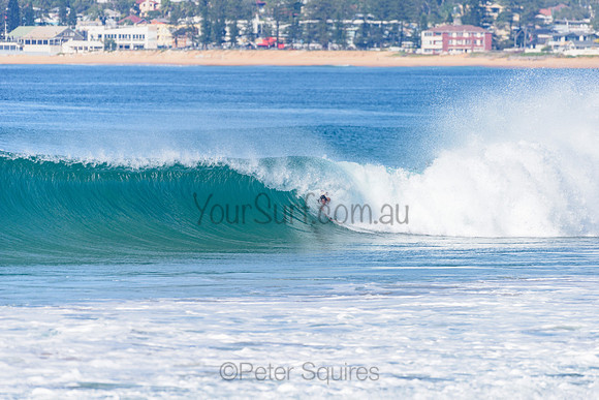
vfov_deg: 2.8
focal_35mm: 500
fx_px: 8321
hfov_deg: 4.1
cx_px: 300
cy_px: 200
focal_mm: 500
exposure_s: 1/2000
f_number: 5.6
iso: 160
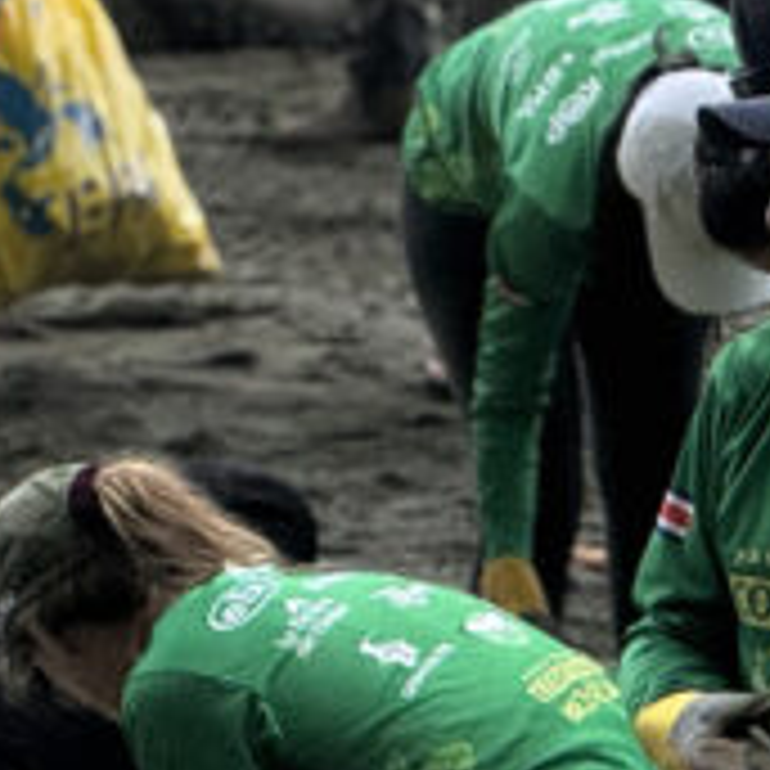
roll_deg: +0.7
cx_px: -820
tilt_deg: -7.9
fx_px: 12482
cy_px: -396
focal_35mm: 496
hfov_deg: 3.5
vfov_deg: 3.5
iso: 50
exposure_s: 1/830
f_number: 2.8
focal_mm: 15.66
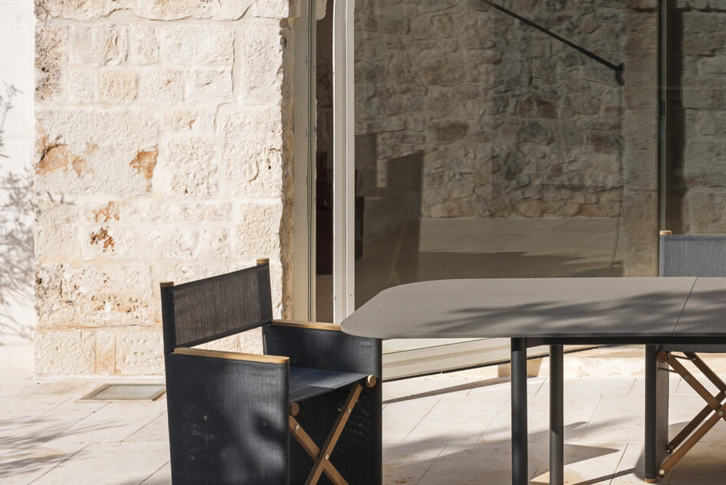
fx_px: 1916
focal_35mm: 95
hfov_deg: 20.6
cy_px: -37
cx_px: 768
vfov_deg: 14.1
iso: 100
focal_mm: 35
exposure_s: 1/640
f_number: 7.1
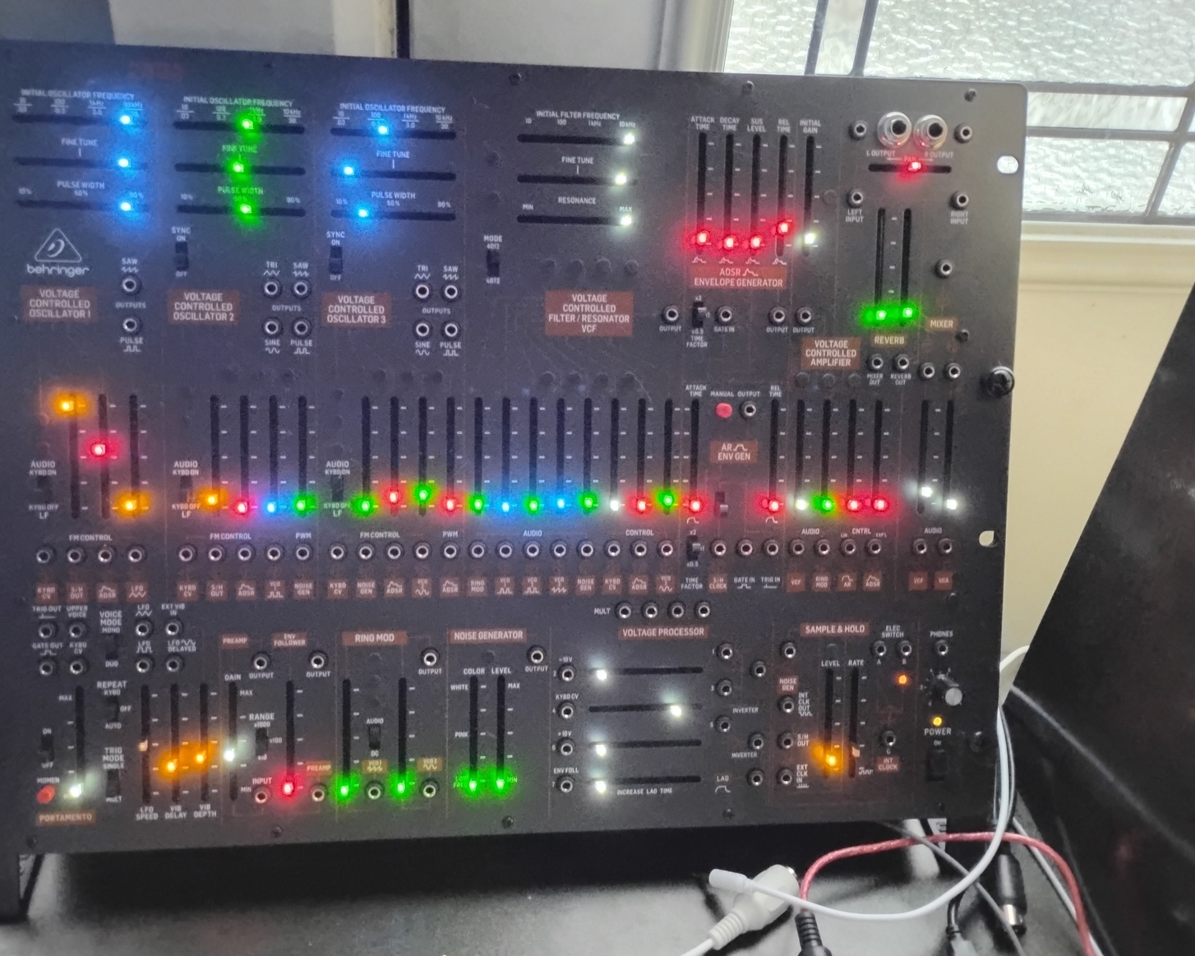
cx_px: 542
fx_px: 1061
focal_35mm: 30
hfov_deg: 58.7
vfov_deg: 48.5
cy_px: 470
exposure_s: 1/20
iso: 3500
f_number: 1.8
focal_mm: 4.26
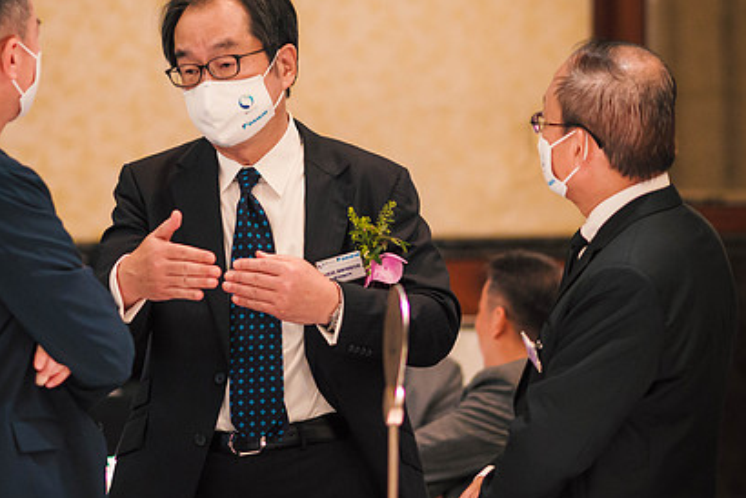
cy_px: 221
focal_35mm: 228
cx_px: 289
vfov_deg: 6.0
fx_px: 4728
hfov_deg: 9.0
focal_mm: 75
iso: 2000
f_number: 1.8
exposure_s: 1/80
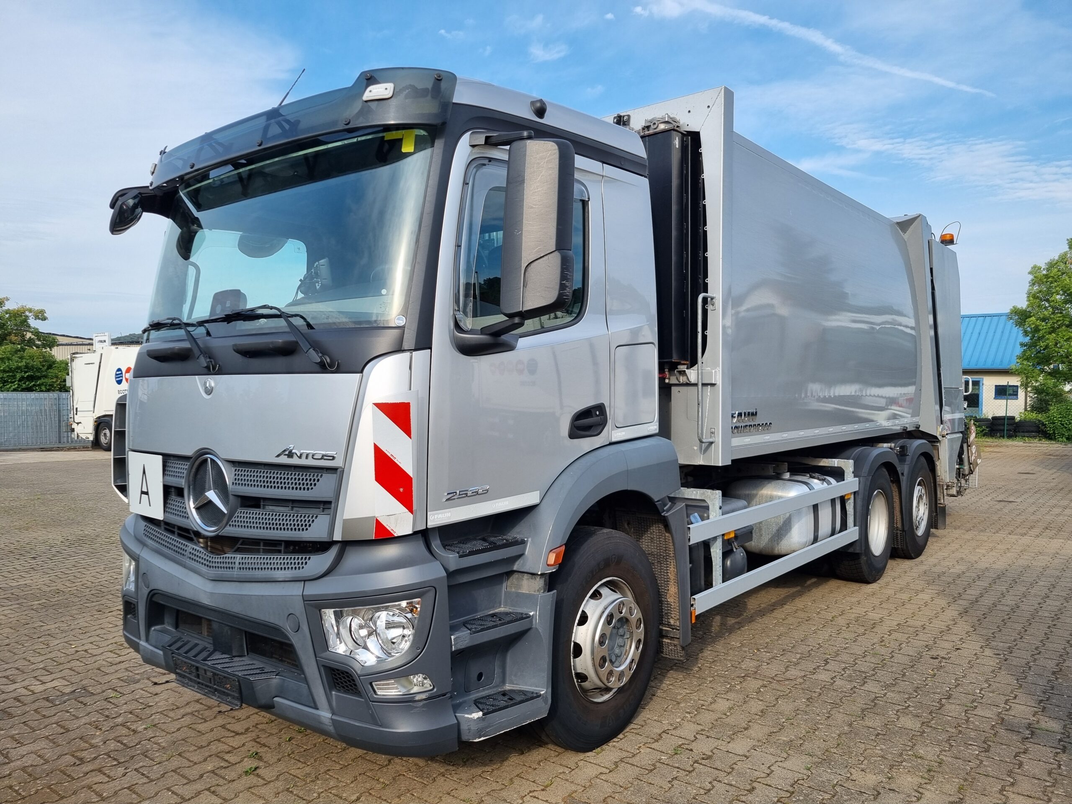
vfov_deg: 53.1
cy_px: 402
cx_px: 536
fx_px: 805
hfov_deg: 67.3
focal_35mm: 26
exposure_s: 1/1516
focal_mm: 5.4
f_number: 1.8
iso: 50
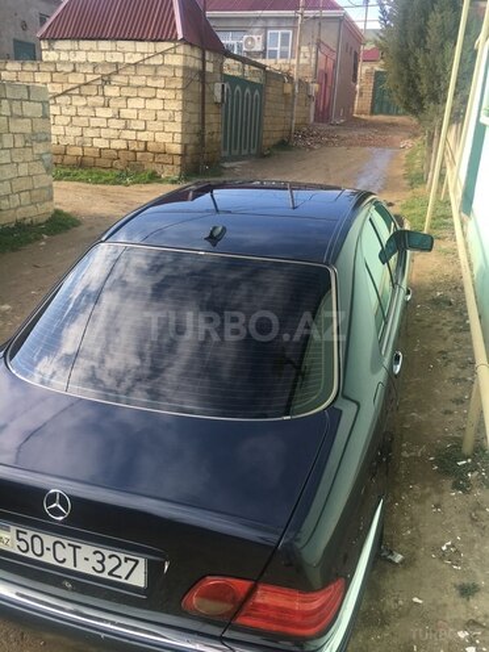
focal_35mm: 29
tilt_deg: -19.1
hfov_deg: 48.2
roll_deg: -3.1
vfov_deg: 61.7
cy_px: 326
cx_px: 244
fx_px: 546
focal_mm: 4.15
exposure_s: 1/478
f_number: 2.2
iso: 25
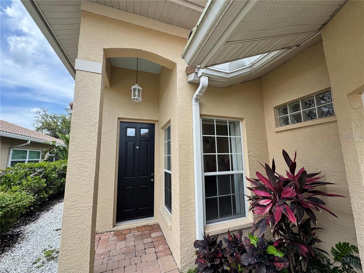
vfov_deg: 85.7
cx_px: 182
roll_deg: +2.2
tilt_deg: +8.8
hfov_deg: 102.1
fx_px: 147
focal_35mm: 14
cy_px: 136
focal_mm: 2.22
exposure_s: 1/421
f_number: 2.2
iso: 40
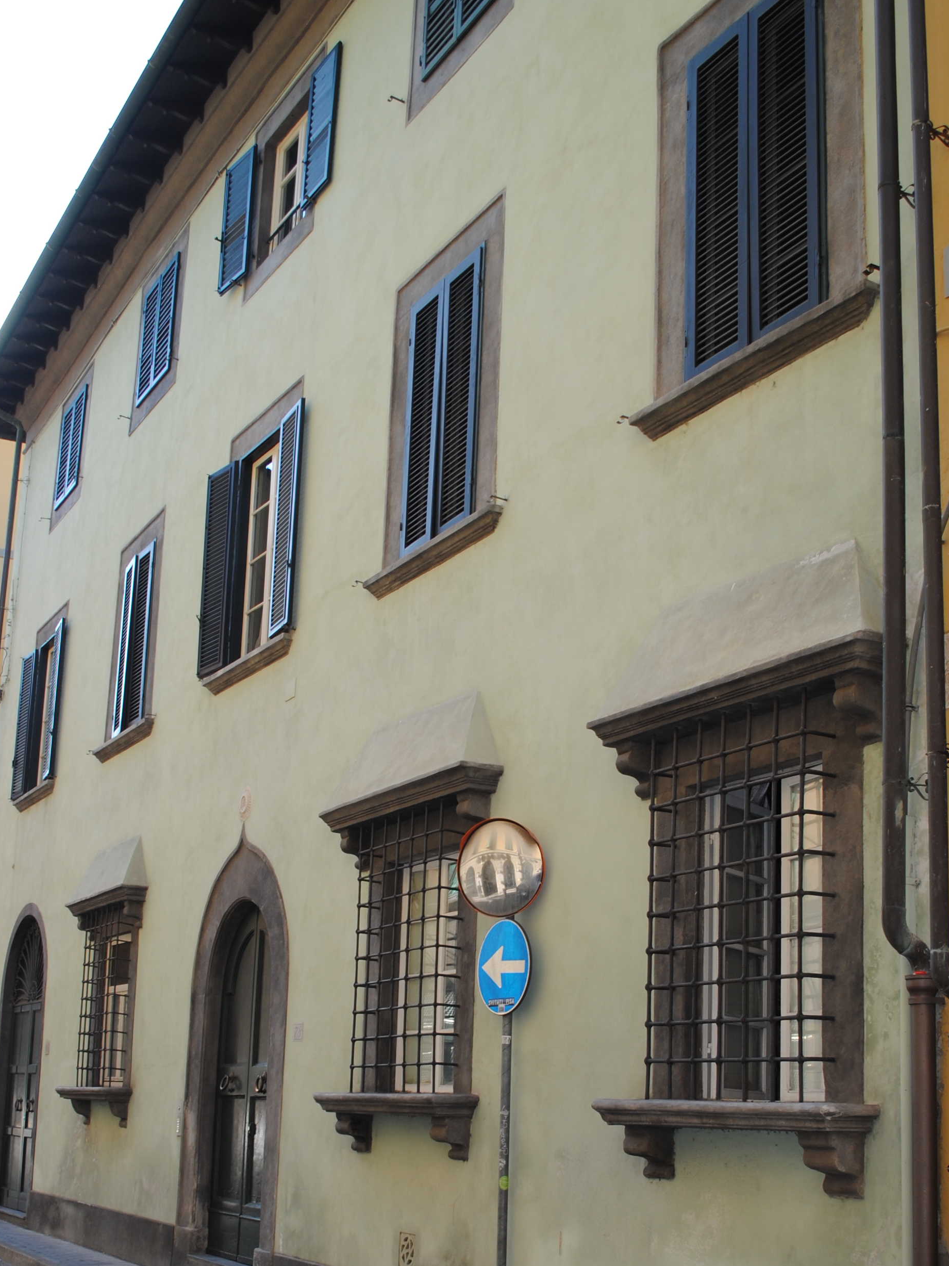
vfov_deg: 45.0
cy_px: 861
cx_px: 498
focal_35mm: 41
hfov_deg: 35.1
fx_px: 1499
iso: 100
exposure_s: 1/200
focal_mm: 18
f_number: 4
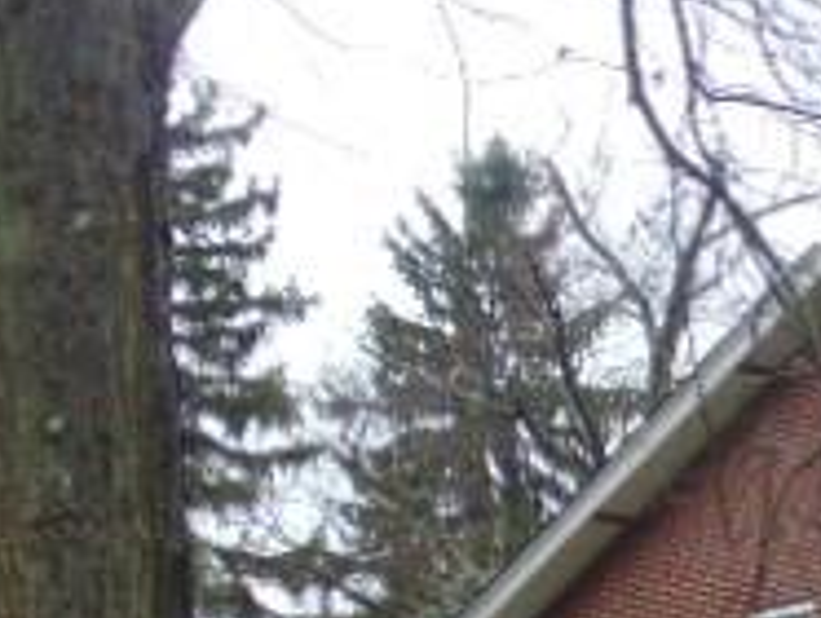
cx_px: 1342
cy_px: 821
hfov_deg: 10.4
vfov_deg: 8.1
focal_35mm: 182
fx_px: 4322
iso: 100
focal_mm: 9.5
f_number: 3.9
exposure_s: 1/30
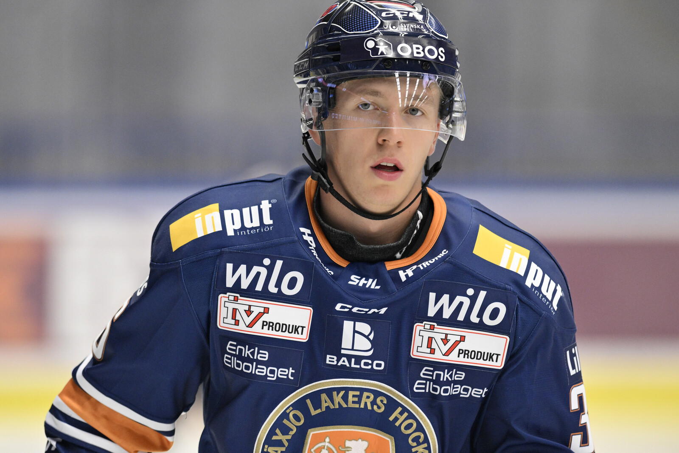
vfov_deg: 4.6
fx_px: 5658
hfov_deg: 6.9
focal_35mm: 300
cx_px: 340
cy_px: 226
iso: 3200
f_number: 2.8
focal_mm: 300
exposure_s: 1/1000
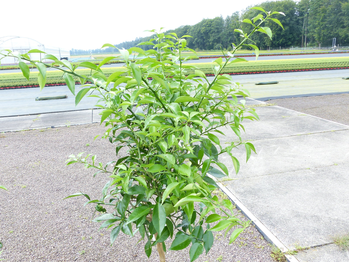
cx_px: 174
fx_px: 302
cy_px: 131
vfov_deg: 46.8
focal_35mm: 30
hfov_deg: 60.0
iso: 100
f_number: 4
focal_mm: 5.5
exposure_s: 1/200
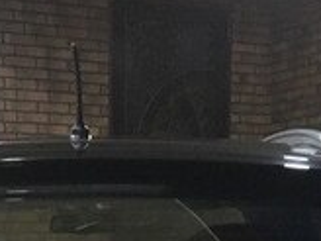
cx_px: 72
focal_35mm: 117
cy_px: 461
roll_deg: +0.6
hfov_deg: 16.7
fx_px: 1085
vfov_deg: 11.5
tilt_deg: -10.0
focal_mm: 4.15
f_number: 2.2
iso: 640
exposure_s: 1/17
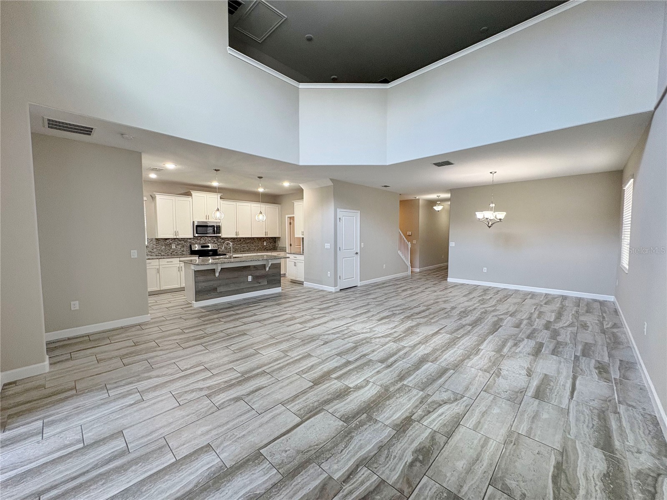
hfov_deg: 102.1
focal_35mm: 14
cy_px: 250
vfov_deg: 85.7
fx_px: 270
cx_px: 334
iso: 250
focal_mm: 2.22
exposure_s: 1/120
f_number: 2.2
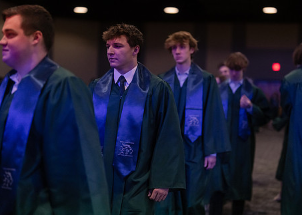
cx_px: 158
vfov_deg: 20.9
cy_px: 84
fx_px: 583
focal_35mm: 68
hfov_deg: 29.0
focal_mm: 50
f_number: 1.2
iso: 1250
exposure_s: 1/500
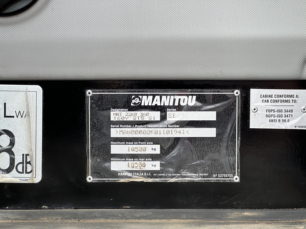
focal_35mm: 77
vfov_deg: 19.1
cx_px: 153
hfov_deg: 25.3
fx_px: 681
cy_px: 114
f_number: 2.8
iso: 50
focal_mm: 9
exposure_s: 1/99
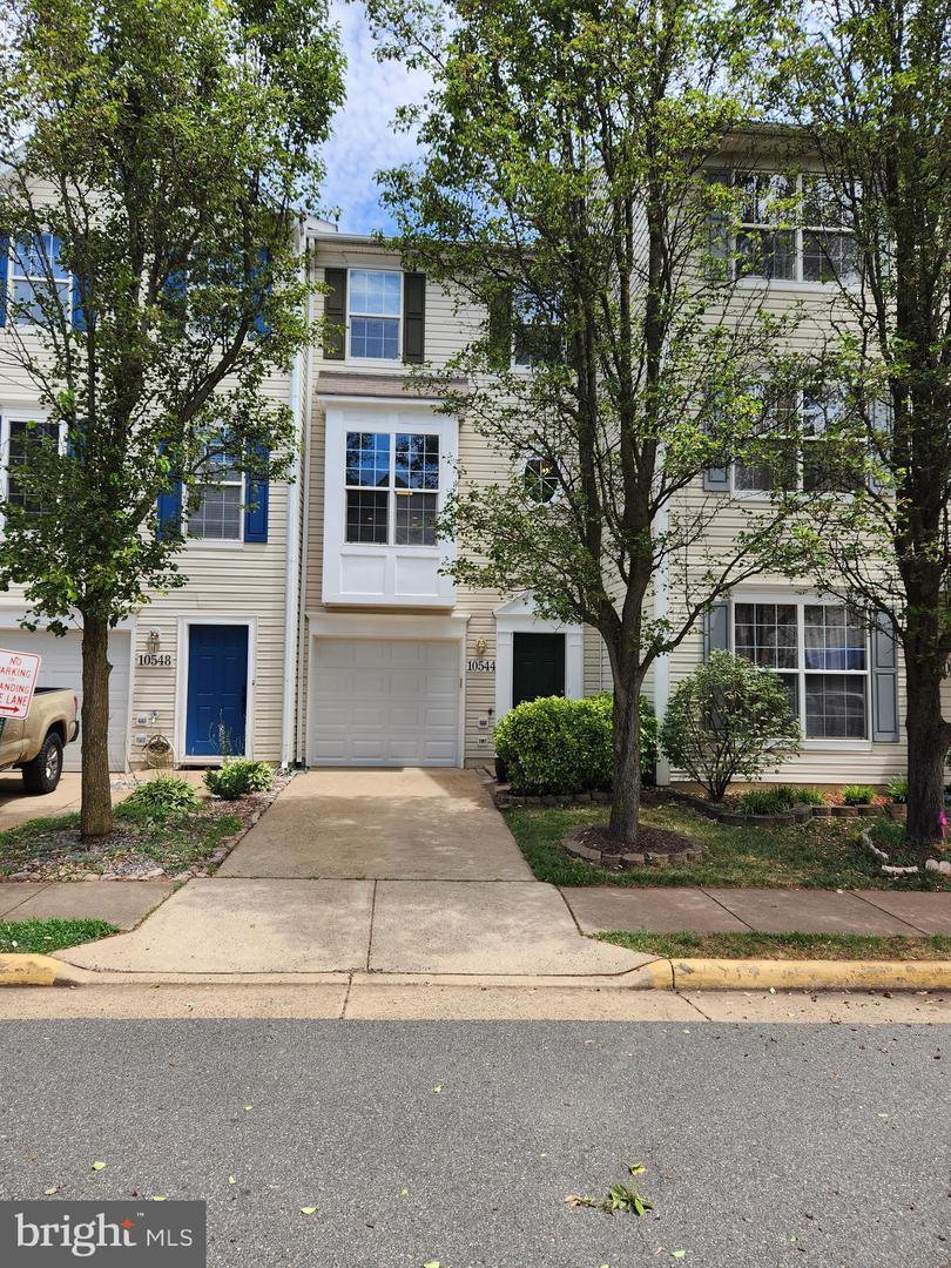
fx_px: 843
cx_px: 476
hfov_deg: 58.9
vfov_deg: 73.9
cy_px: 634
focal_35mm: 23
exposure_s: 1/841
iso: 20
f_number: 1.8
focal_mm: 5.4
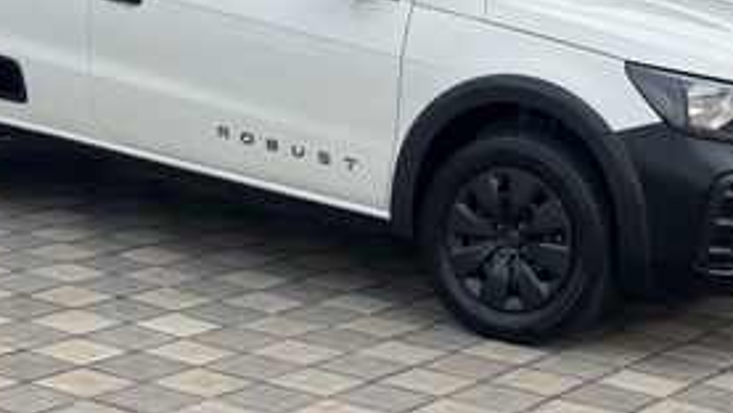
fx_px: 1730
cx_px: 336
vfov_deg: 13.5
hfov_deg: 23.9
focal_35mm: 89
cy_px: 79
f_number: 1.78
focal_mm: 6.76
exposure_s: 1/1524
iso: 64
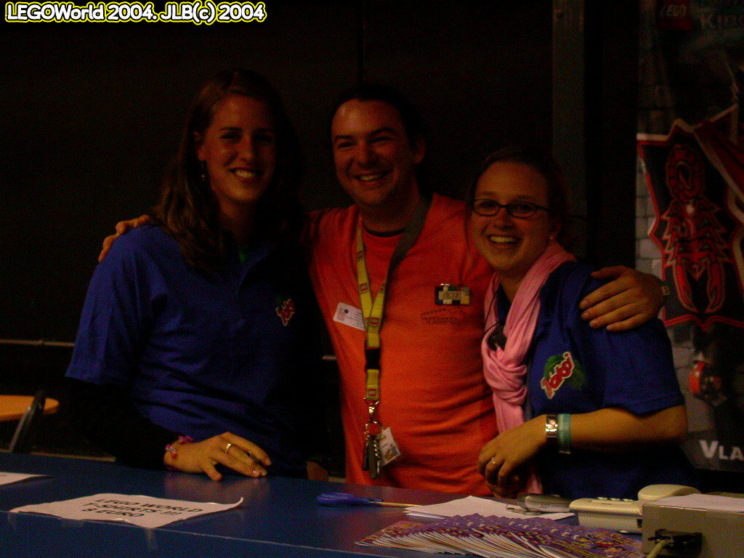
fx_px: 1784
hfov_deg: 23.6
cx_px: 372
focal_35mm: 83
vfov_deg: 17.8
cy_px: 279
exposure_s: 1/30
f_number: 3.6
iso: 400
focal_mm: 17.3
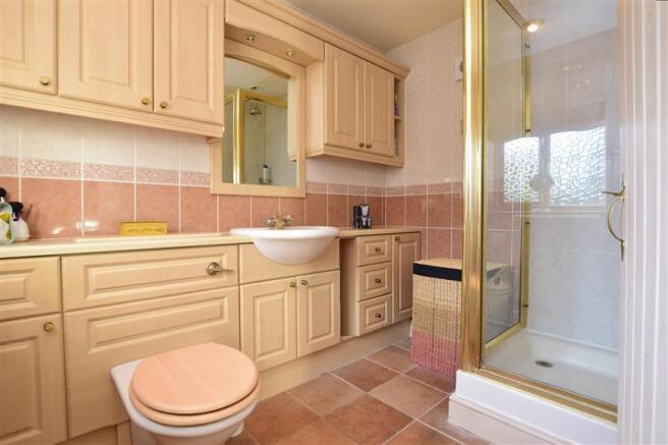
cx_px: 334
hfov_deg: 95.0
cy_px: 222
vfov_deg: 72.0
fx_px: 306
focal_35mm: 16
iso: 200
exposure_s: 1/20
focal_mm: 11
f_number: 5
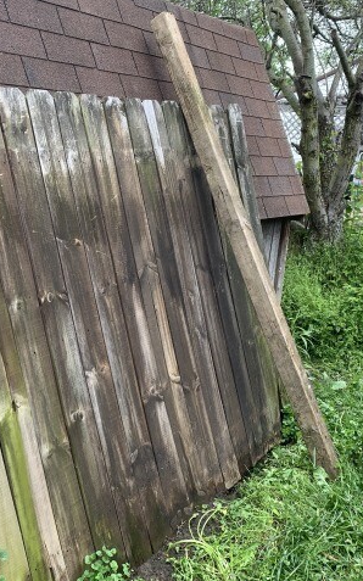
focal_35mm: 37
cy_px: 290
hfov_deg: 33.4
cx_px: 72
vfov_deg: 52.8
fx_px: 586
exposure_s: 1/217
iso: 25
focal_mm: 4.25
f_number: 1.8
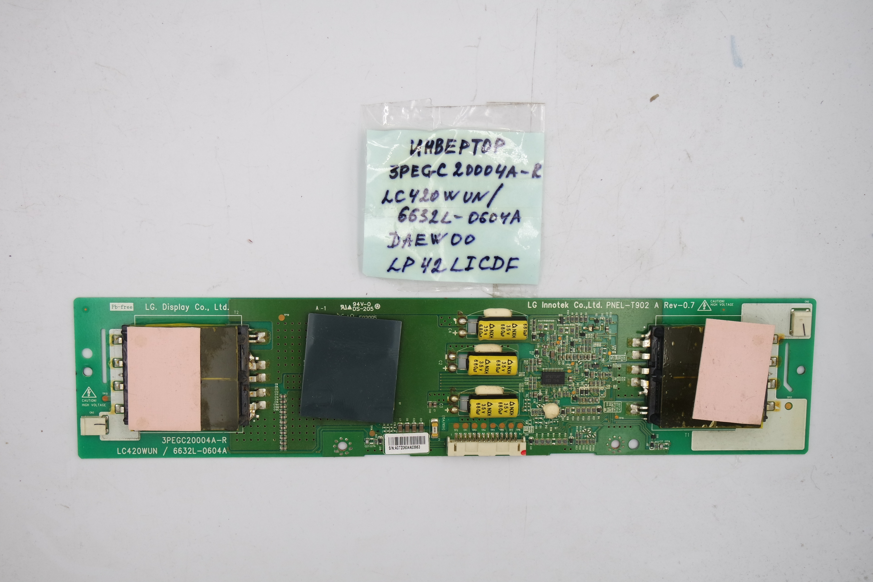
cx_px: 436
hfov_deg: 41.1
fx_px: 1164
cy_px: 291
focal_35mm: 48
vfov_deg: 28.1
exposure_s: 1/125
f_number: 5
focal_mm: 18
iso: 160
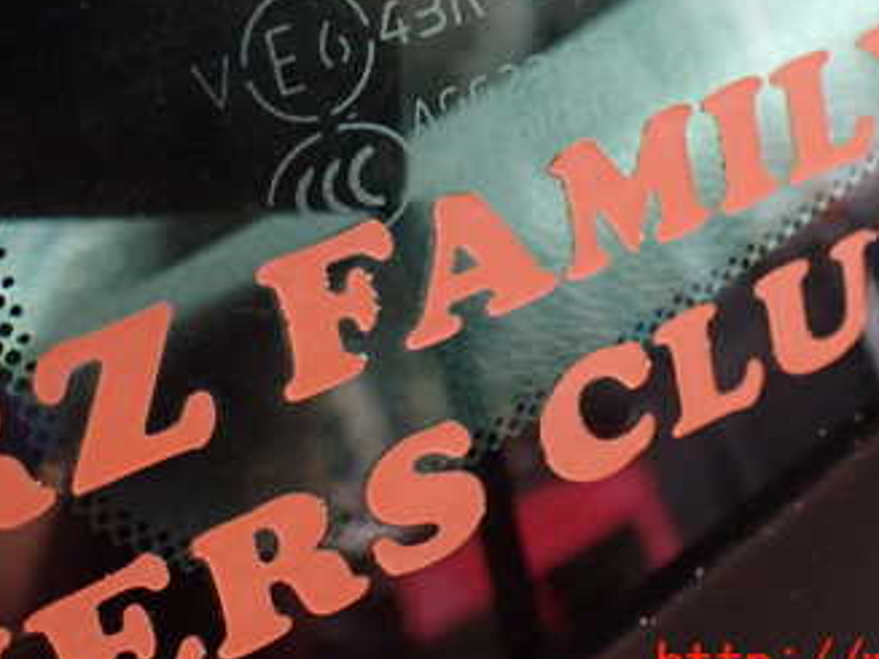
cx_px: 457
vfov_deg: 25.9
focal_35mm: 55
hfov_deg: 34.9
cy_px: 97
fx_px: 1396
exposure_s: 1/125
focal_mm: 5.4
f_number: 2.3
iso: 640
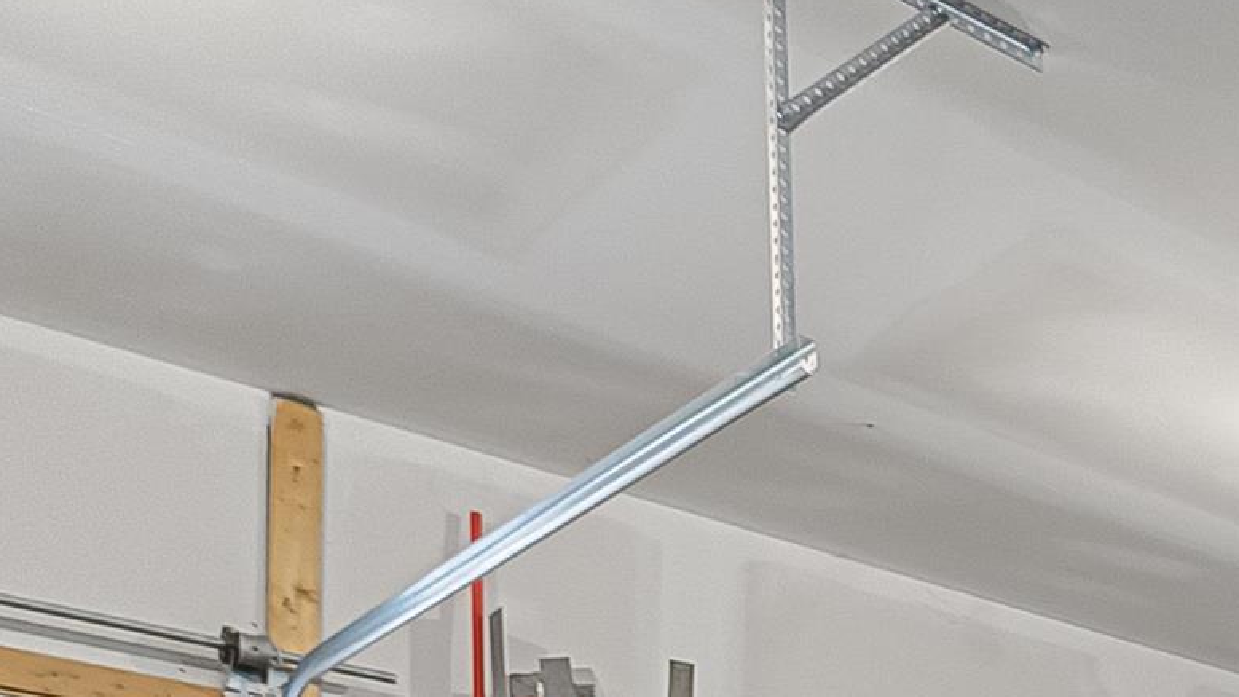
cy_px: 1337
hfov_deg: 23.9
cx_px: 2063
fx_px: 1905
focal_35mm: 58
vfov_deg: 16.5
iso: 3200
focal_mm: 14
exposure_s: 1/80
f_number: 5
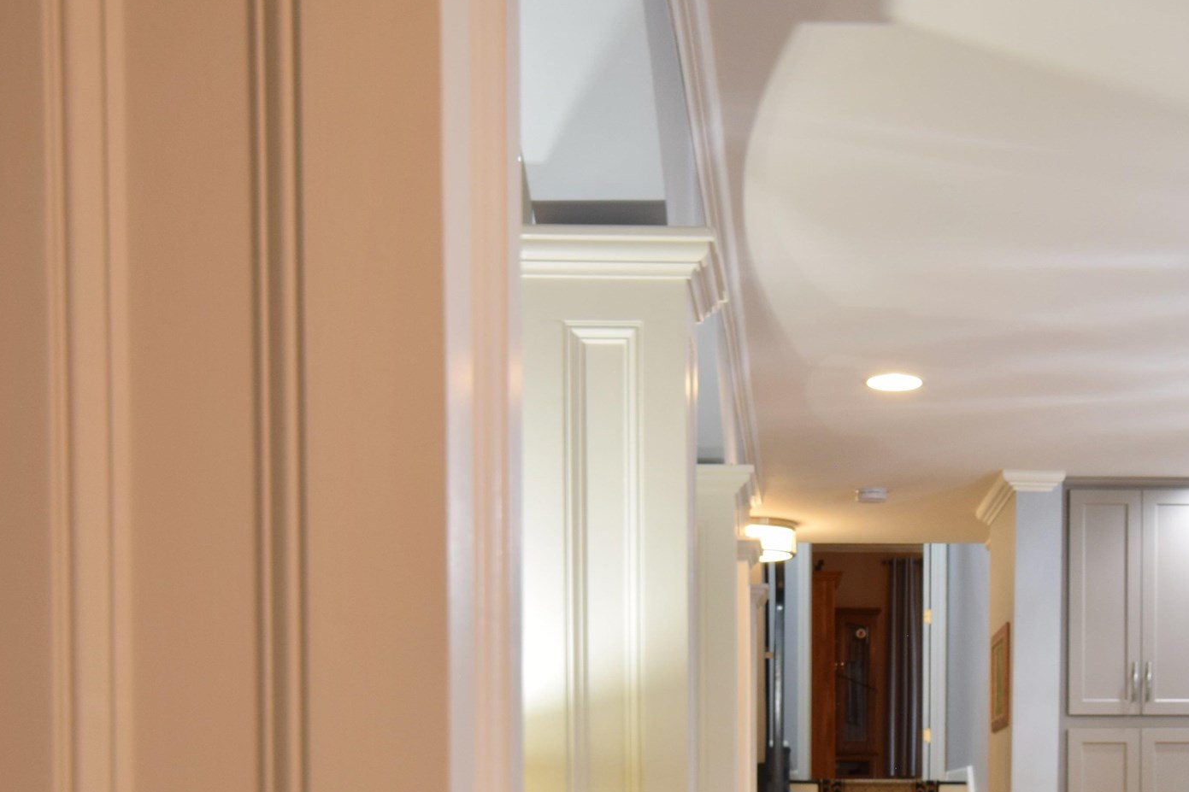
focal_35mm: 53
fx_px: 1750
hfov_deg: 36.8
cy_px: 851
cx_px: 855
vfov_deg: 24.0
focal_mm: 16
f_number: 8
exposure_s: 1/5
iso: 200
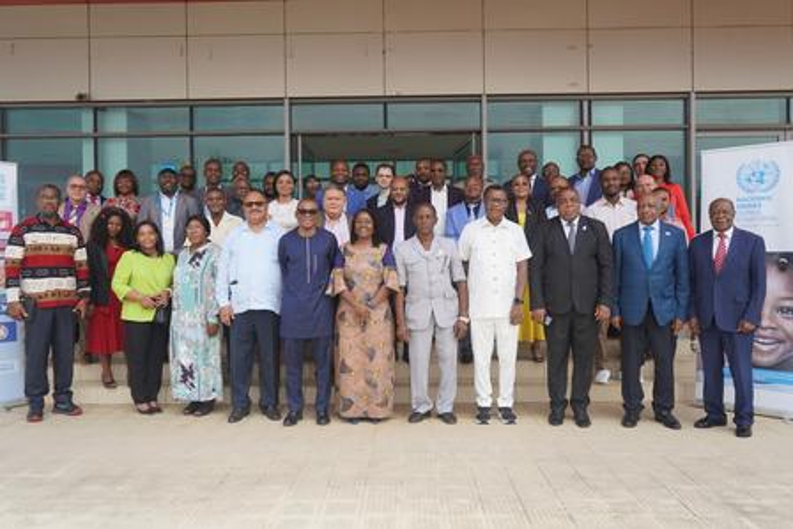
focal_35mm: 29
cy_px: 264
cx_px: 396
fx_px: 639
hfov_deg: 63.6
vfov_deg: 45.0
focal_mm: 29
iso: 100
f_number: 4
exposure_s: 1/250
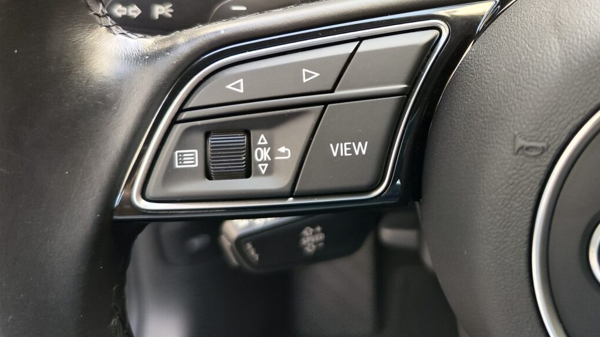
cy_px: 77
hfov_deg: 50.7
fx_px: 620
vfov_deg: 29.8
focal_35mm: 39
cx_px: 399
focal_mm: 7.01
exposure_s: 1/100
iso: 245
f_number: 1.69
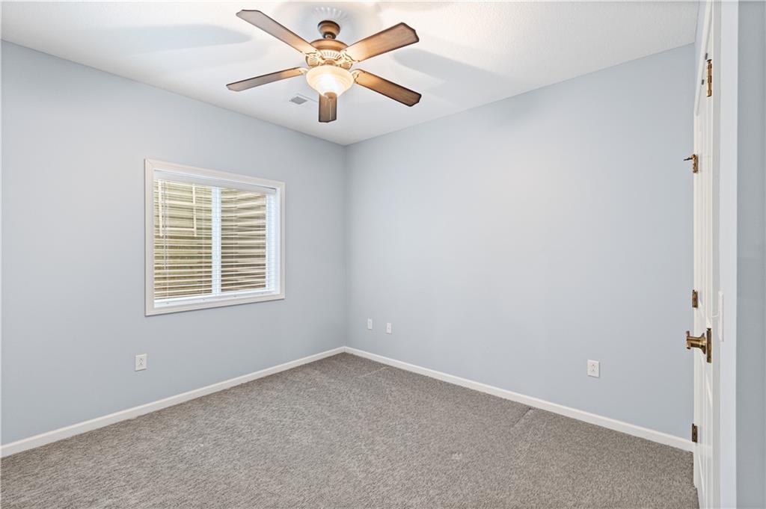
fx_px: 319
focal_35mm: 15
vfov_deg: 77.2
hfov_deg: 100.4
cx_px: 383
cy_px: 254
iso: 320
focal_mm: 10
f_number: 6.3
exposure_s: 1
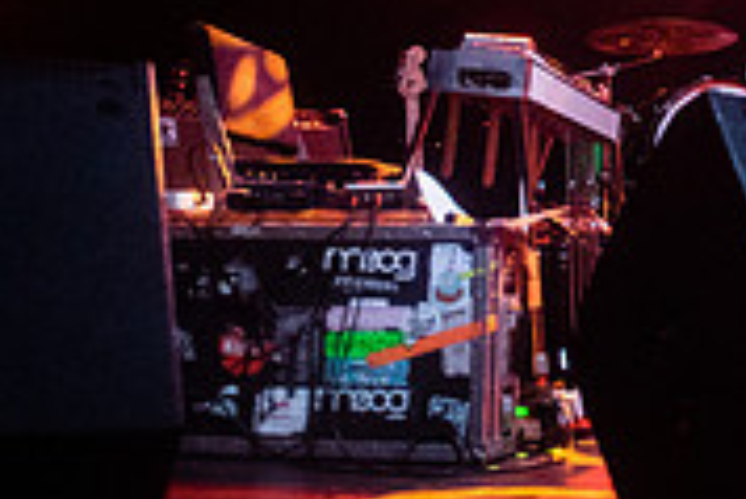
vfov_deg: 20.1
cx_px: 675
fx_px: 1348
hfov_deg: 29.6
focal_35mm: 65
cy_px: -36
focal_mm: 20
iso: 3200
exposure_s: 1/50
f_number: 3.2
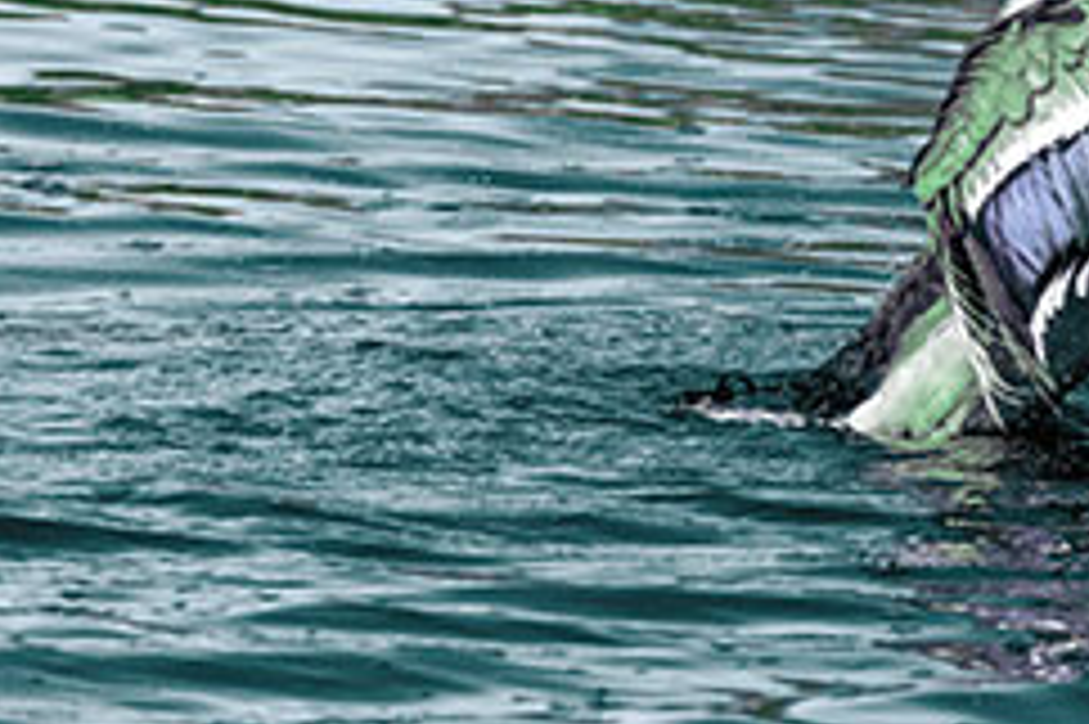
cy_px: 196
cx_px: 828
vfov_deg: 1.1
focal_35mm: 1242
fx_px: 37544
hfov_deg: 1.7
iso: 4000
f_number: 11
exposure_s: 1/2500
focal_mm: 600
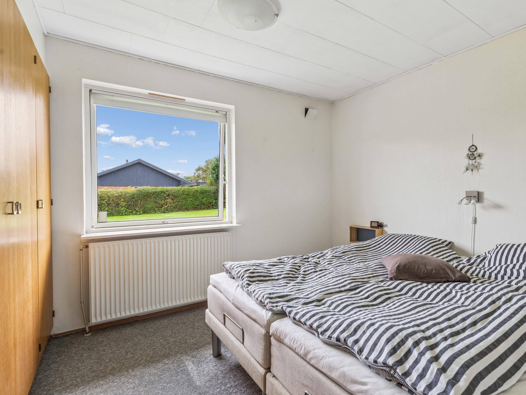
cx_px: 307
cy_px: 196
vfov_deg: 71.6
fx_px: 274
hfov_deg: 87.0
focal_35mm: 18
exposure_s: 1/15
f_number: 10
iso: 200
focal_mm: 16
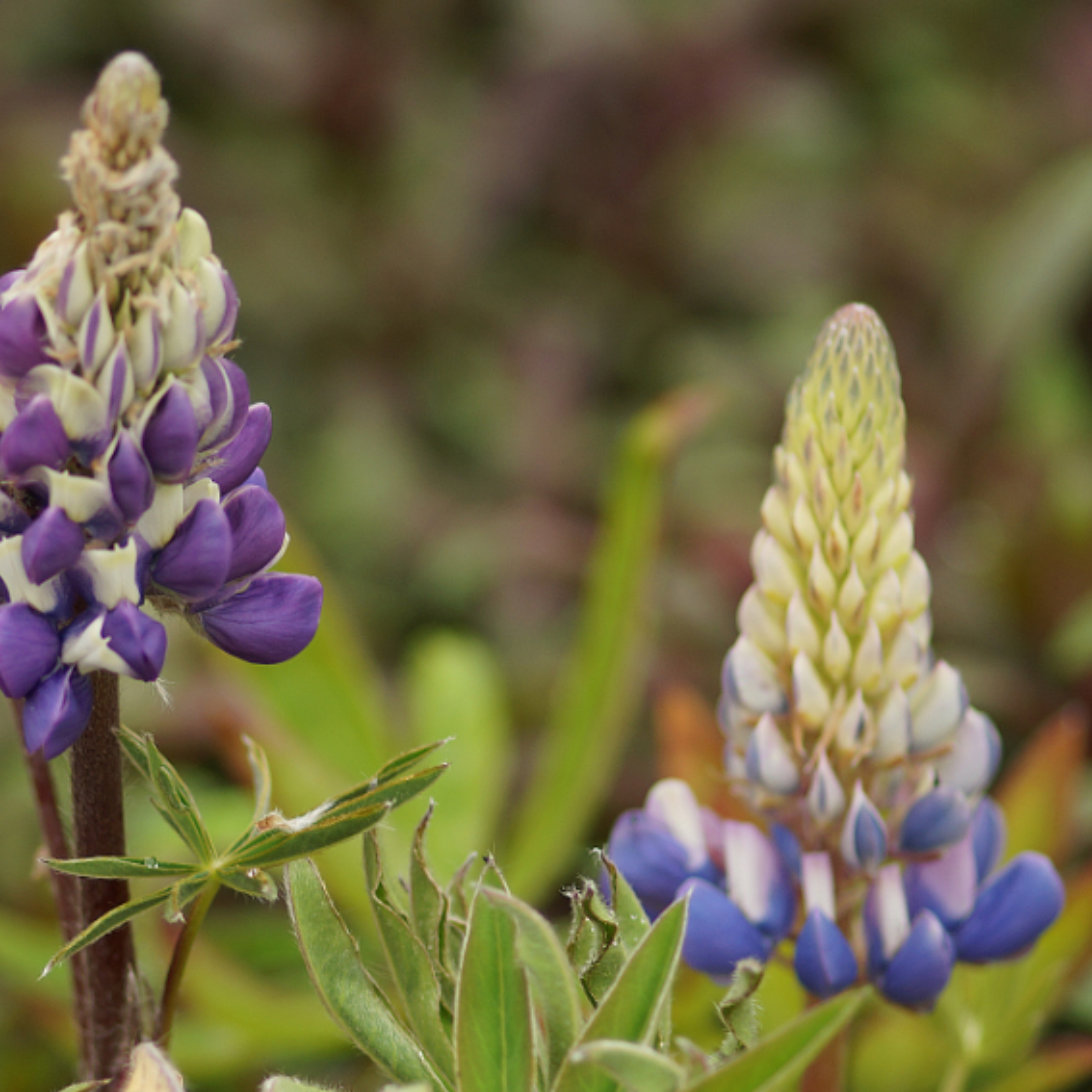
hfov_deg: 6.5
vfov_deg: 6.5
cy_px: 637
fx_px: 9636
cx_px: 56
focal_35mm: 270
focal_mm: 100
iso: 100
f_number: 2.8
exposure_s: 1/160
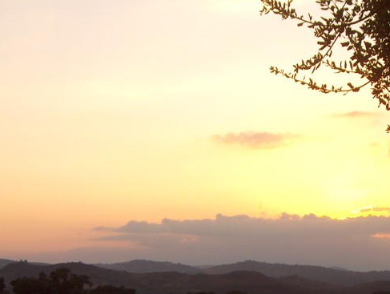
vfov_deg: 17.6
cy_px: 255
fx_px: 937
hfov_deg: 23.0
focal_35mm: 83
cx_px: 347
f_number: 2.8
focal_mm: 8
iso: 100
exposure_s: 1/503
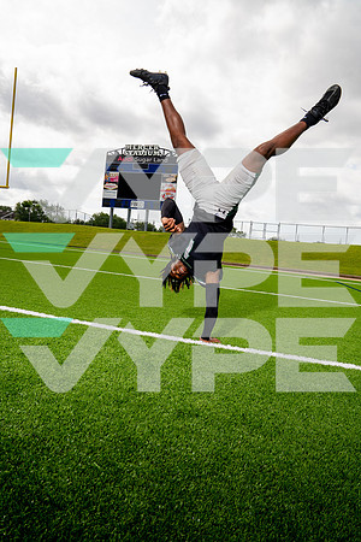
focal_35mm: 24
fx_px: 361
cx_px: 180
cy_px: 271
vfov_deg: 73.7
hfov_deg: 53.1
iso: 200
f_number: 8
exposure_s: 1/250
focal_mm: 24
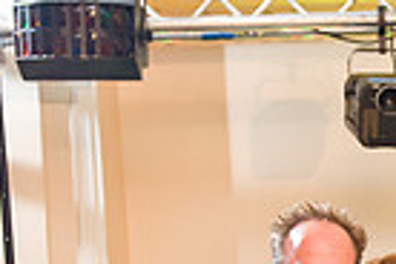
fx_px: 1430
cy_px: 341
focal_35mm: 130
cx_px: 385
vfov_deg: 10.3
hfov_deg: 15.5
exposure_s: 1/125
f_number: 3.2
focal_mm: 31
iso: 1600
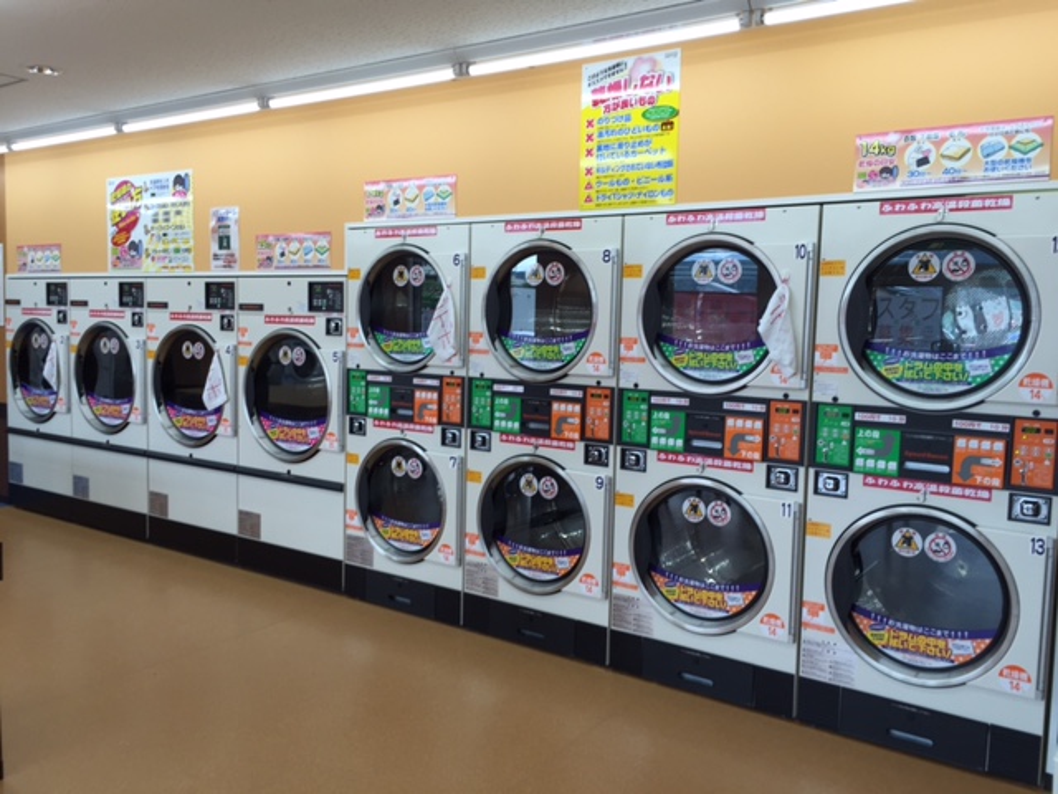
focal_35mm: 29
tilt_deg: -6.0
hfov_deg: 61.7
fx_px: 886
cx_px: 529
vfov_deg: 48.2
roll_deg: -2.0
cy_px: 397
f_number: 2.2
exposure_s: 1/50
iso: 40
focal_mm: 4.15
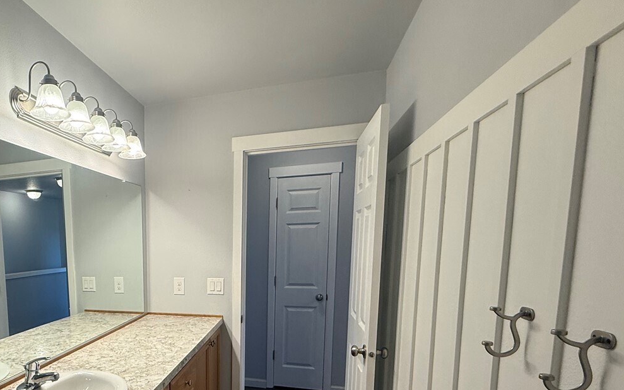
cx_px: 144
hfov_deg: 69.1
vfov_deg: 48.9
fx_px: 408
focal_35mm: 24
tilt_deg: -7.1
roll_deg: +0.1
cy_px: 296
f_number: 2.2
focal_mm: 2.22
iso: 125
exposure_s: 1/120
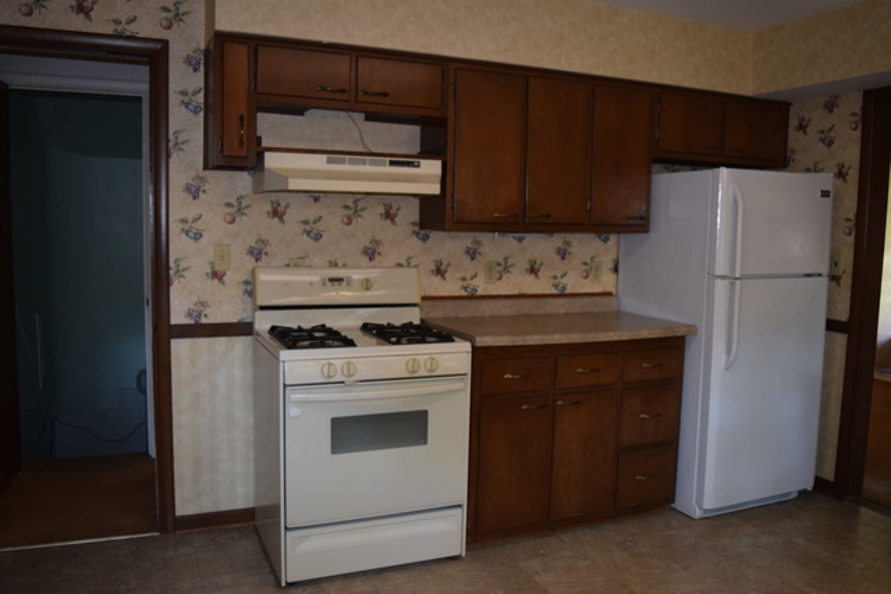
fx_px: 743
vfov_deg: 43.6
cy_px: 297
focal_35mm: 30
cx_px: 446
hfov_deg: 61.9
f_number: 3.8
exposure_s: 1/60
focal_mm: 20
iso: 800
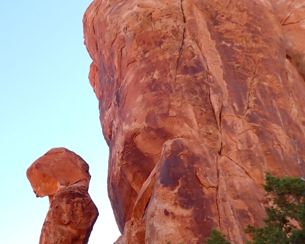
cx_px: 18
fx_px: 424
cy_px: 203
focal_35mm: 47
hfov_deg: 36.5
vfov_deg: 31.1
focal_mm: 4.5
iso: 100
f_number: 2.8
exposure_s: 1/160
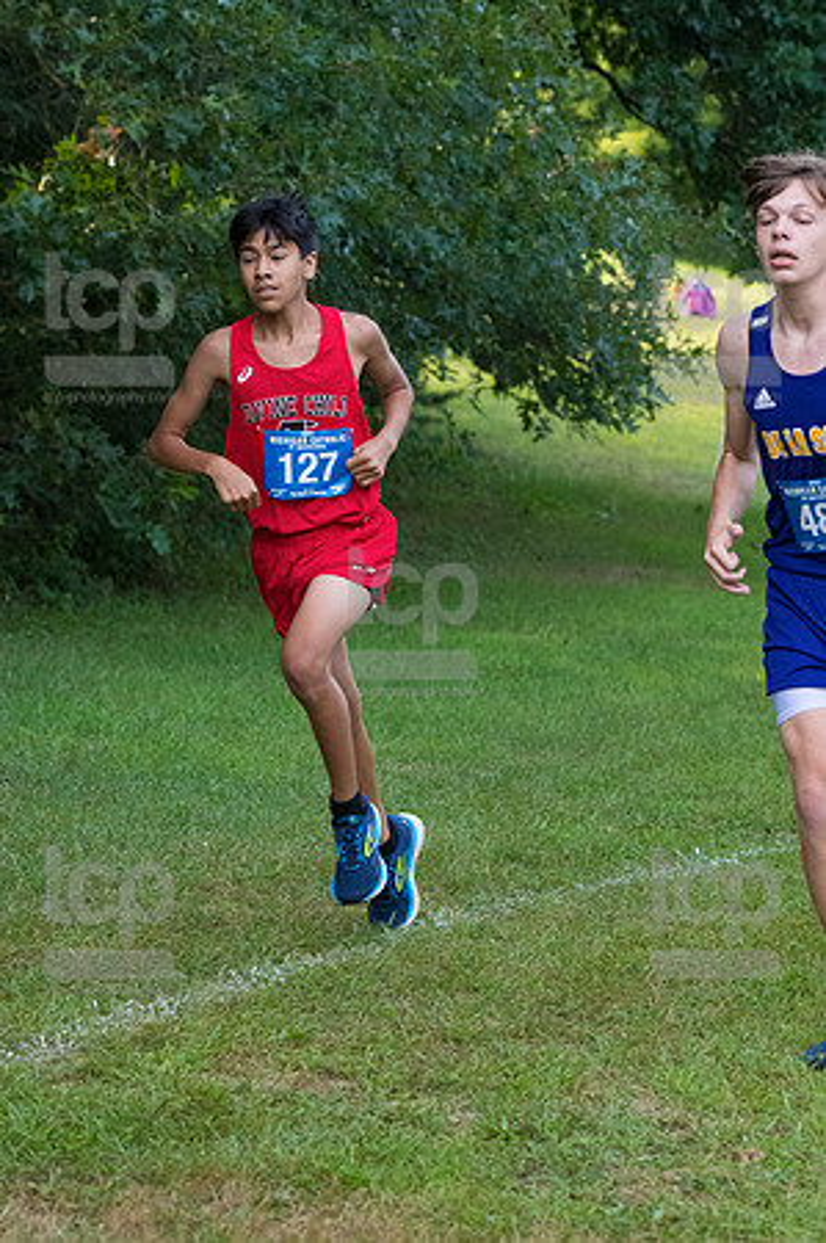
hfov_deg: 8.9
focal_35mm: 153
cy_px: 622
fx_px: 5278
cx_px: 413
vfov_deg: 13.4
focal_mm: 102
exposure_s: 1/1600
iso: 3200
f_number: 5
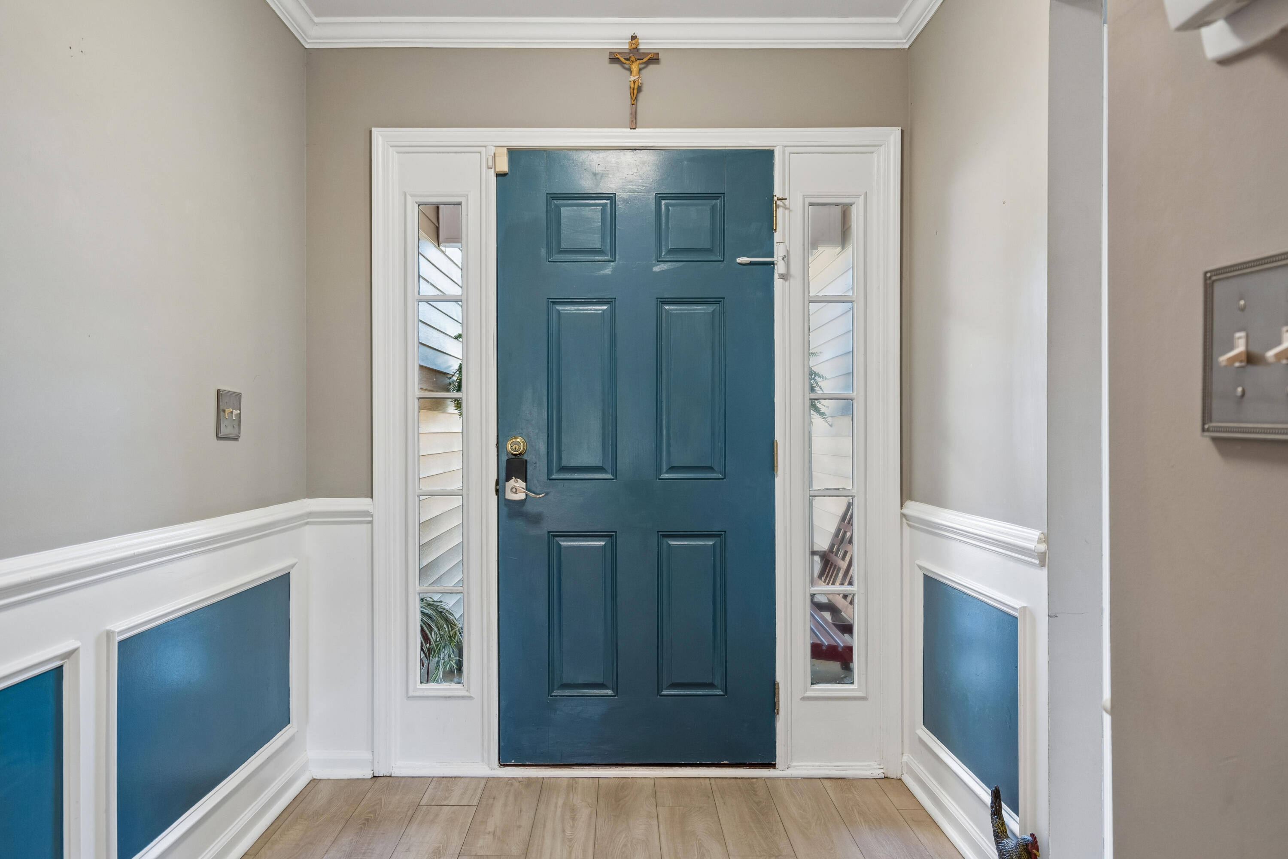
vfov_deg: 53.1
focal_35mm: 24
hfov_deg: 73.7
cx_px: 644
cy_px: 430
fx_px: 859
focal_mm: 24
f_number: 7.1
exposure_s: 1/10
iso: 400
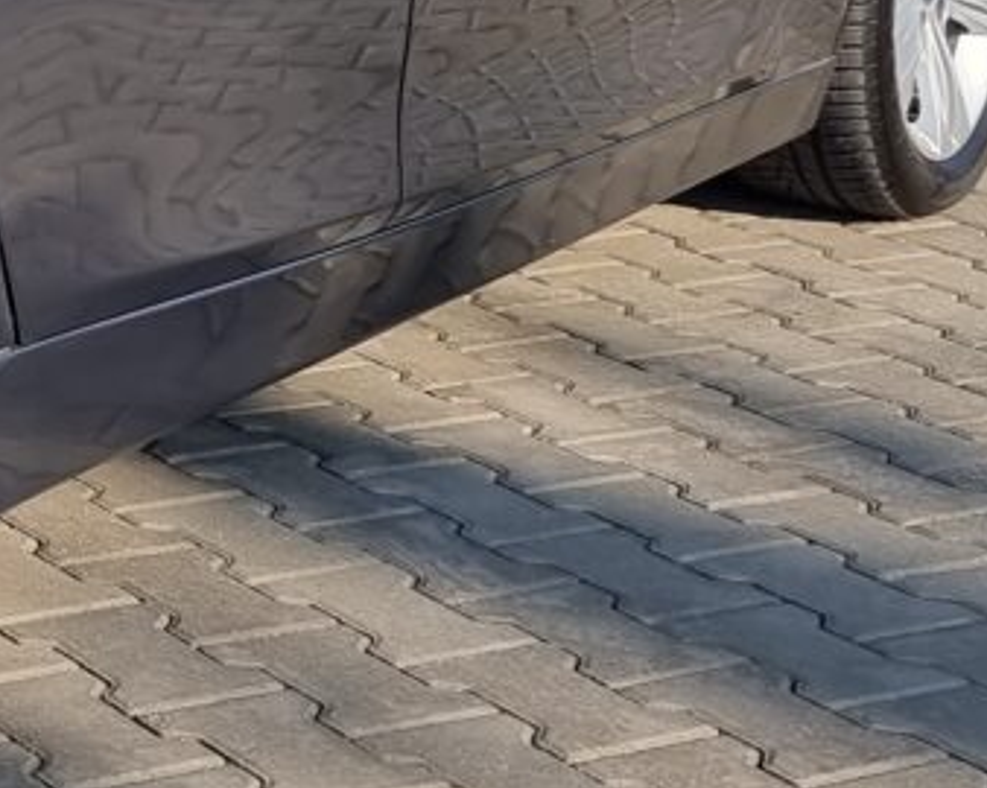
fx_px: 3241
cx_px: -730
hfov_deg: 15.2
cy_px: -417
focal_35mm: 111
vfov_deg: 13.1
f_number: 1.8
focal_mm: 6.7
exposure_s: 1/475
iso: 50
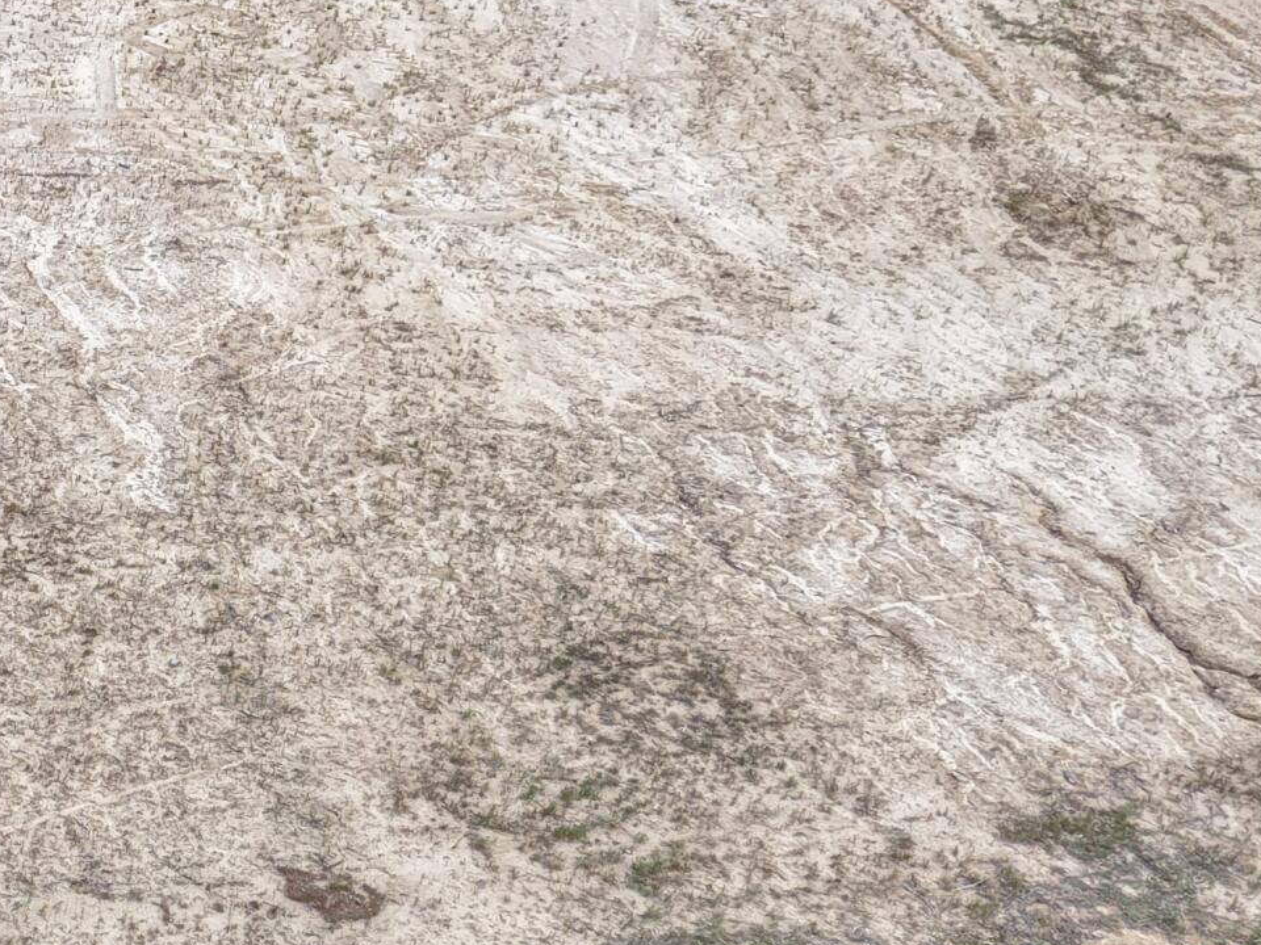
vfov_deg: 19.6
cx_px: -395
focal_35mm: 75
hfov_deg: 23.0
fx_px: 2732
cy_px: 294
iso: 100
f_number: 1.8
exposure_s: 1/20
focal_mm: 8.67
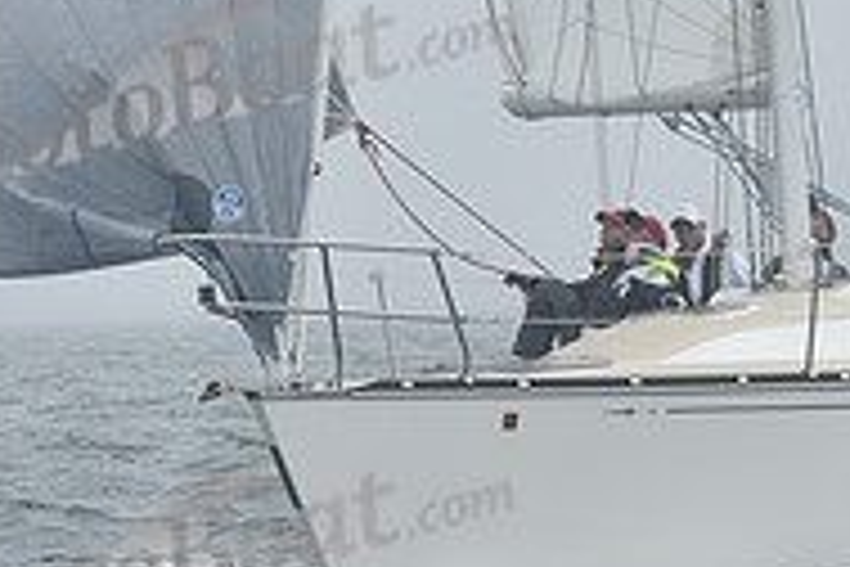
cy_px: 263
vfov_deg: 4.6
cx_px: 751
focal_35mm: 301
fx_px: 7106
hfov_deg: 6.8
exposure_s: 1/800
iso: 250
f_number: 10
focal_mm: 98
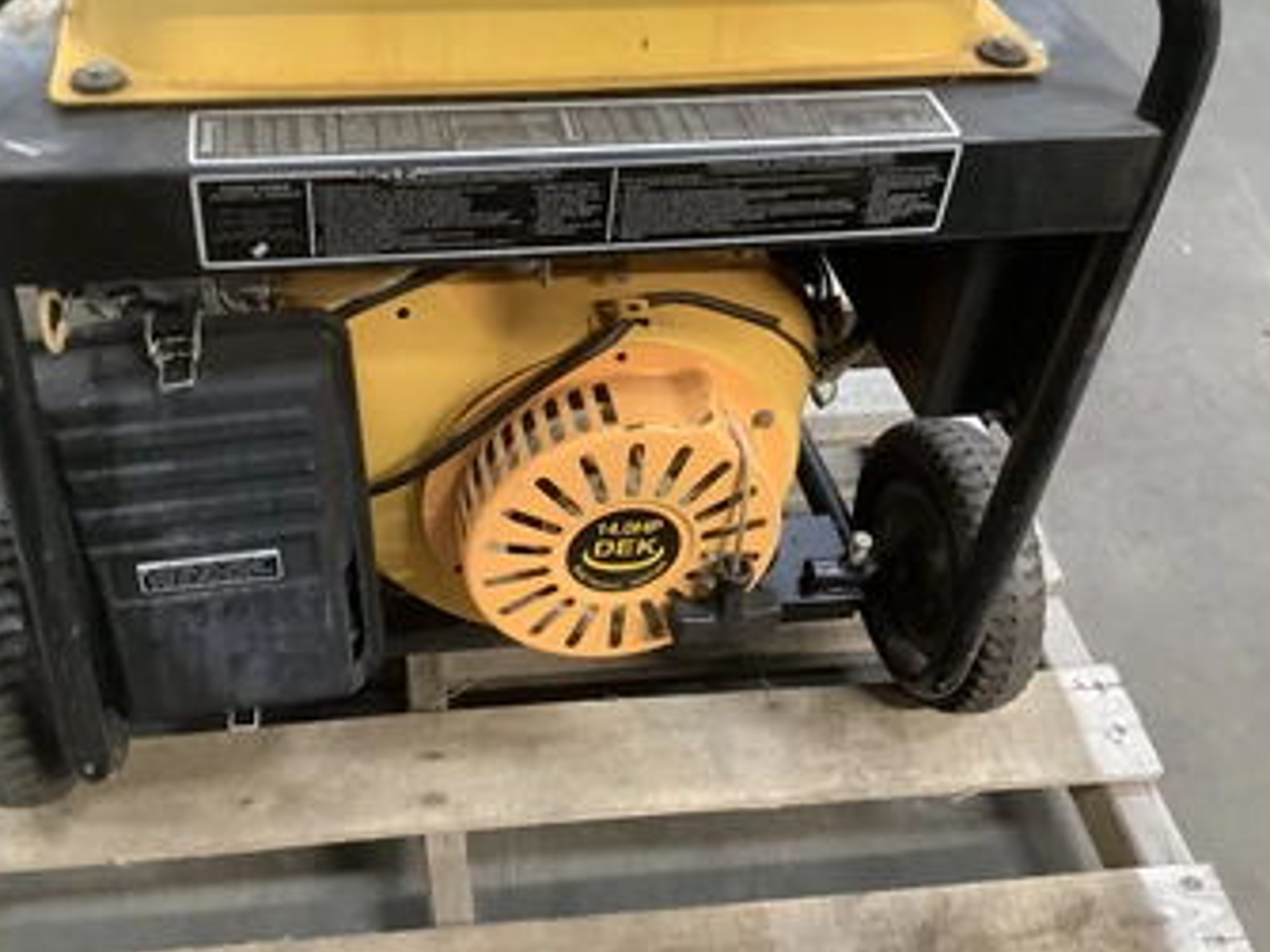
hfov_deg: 49.9
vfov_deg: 38.5
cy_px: 402
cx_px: 527
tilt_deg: -46.0
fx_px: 1357
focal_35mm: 37
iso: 320
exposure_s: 1/30
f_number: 2.4
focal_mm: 3.3
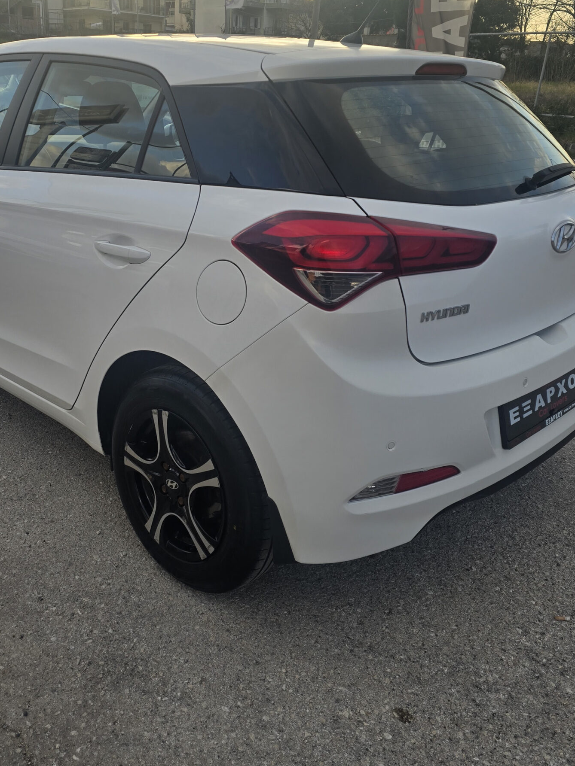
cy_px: 304
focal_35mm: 33
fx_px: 731
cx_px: 230
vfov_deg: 54.9
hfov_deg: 42.7
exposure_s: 1/446
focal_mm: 6.3
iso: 12
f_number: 1.7
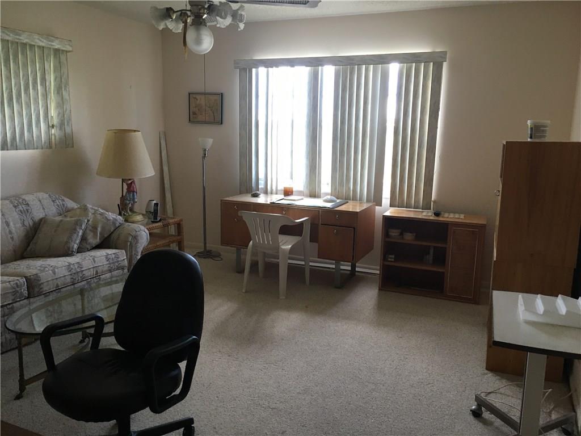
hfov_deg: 61.7
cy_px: 218
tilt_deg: -10.5
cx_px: 290
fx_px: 487
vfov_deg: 48.2
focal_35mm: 29
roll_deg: -1.8
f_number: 2.2
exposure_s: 1/30
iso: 40
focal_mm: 4.15
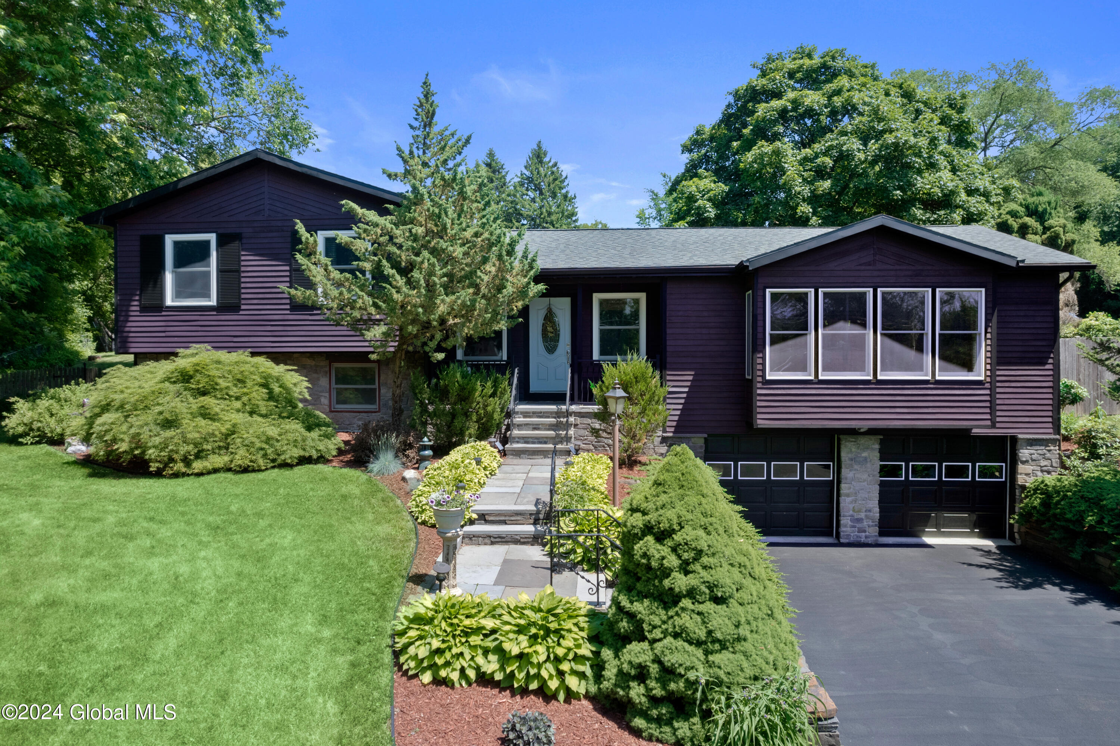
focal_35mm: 22
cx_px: 560
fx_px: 684
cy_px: 373
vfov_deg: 57.2
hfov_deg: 78.6
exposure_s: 1/500
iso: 100
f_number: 2.8
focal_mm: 8.38
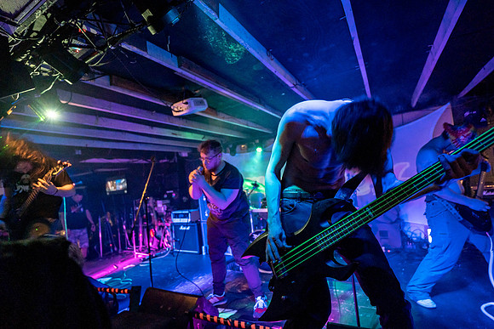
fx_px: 251
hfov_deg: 89.0
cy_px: 164
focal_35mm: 18
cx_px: 247
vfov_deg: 66.5
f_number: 2.8
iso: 3200
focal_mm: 18.3
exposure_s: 1/200
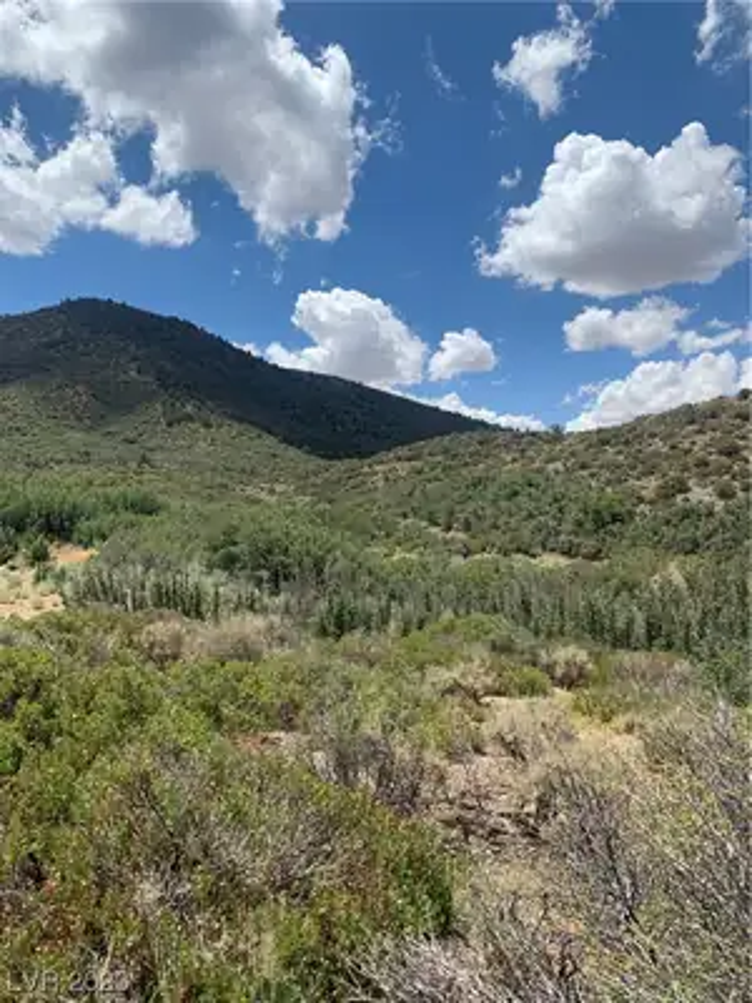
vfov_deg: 67.3
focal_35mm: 26
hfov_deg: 53.1
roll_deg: +1.6
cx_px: 376
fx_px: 753
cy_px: 502
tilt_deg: +0.9
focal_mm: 4.25
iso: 25
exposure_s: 1/3289
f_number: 1.8
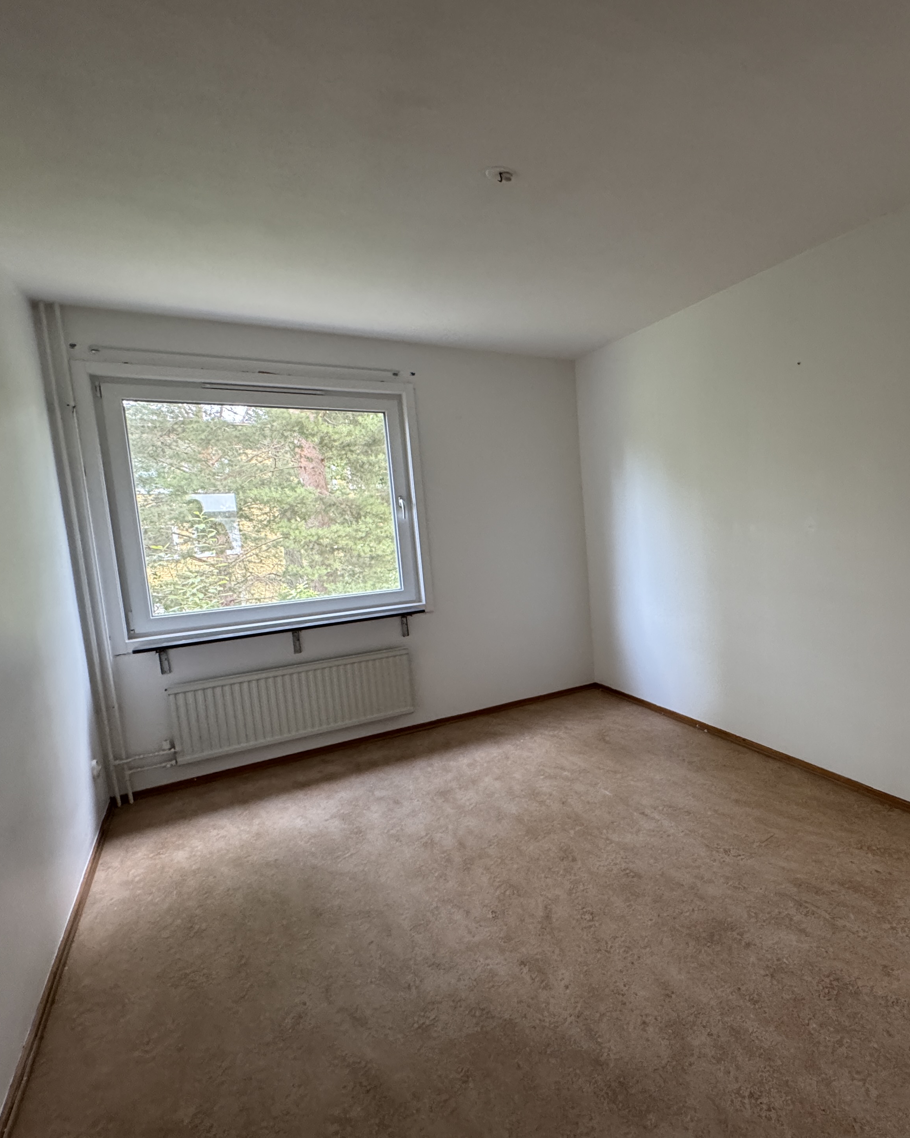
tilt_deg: -6.0
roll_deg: +3.2
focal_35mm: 19
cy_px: 574
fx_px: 640
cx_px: 692
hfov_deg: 66.1
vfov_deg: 83.3
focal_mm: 2.22
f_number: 2.2
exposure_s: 1/79
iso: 320
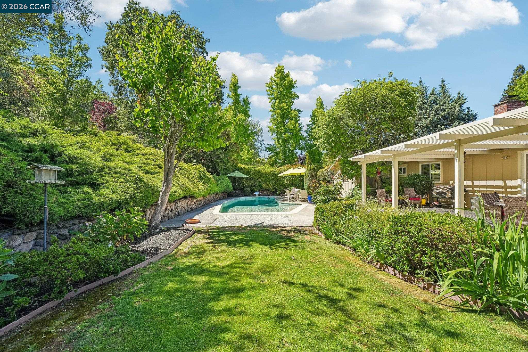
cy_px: 176
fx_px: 205
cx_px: 264
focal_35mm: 14
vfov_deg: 81.2
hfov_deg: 104.3
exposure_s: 1/1000
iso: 800
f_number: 8
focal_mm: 14
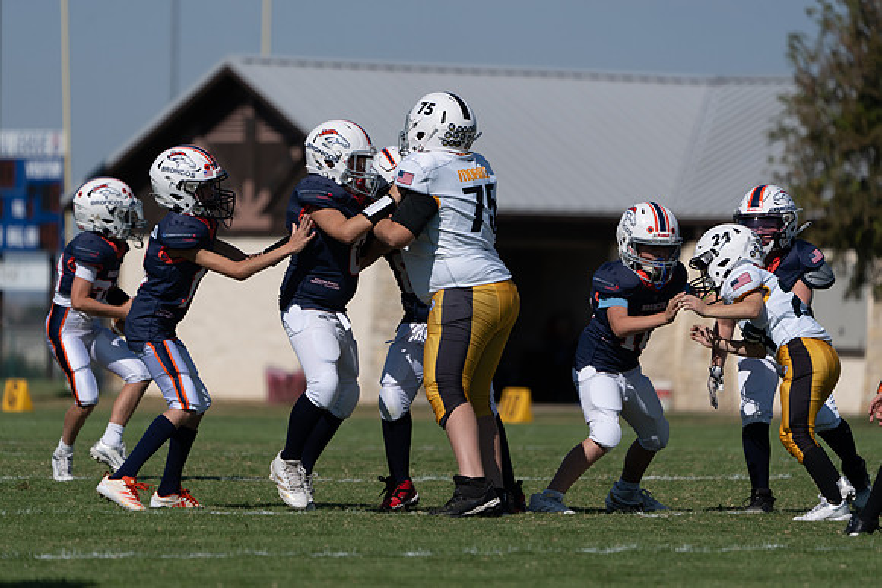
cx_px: 441
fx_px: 7792
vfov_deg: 4.3
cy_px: 294
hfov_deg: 6.5
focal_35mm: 318
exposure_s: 1/1600
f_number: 5.6
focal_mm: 318
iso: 125
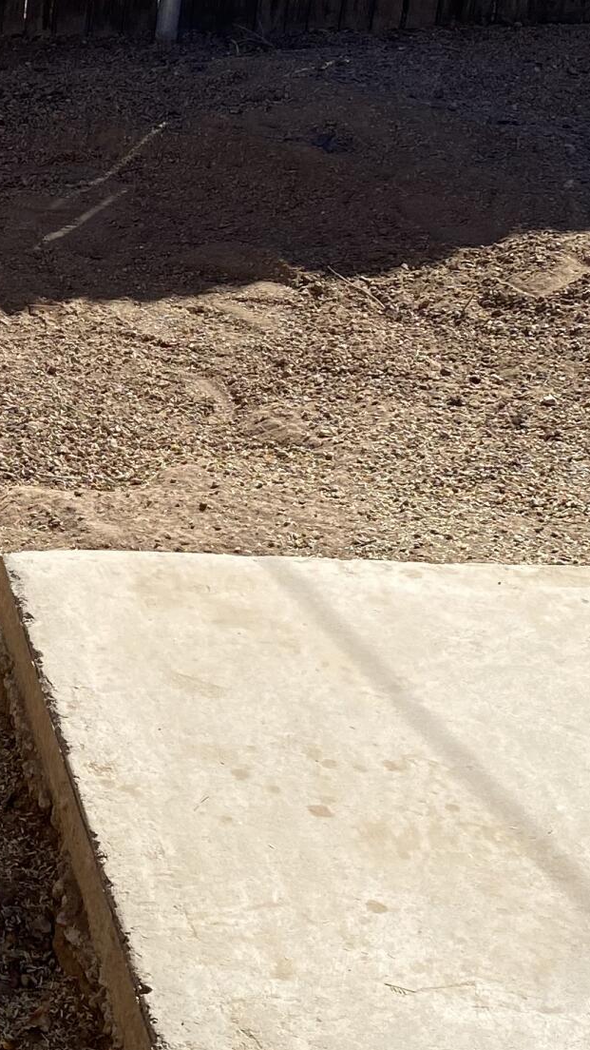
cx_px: -334
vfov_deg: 27.5
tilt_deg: -27.0
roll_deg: -1.6
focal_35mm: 77
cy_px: 491
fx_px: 2142
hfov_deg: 14.5
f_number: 1.8
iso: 32
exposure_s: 1/2817
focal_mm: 4.25
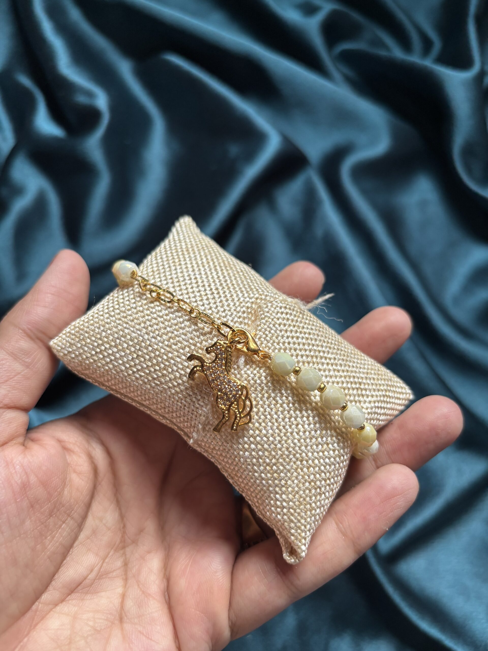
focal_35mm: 26
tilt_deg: -69.6
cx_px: 244
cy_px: 326
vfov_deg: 67.3
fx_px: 489
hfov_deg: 53.1
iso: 125
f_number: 1.6
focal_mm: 5.96
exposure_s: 1/62
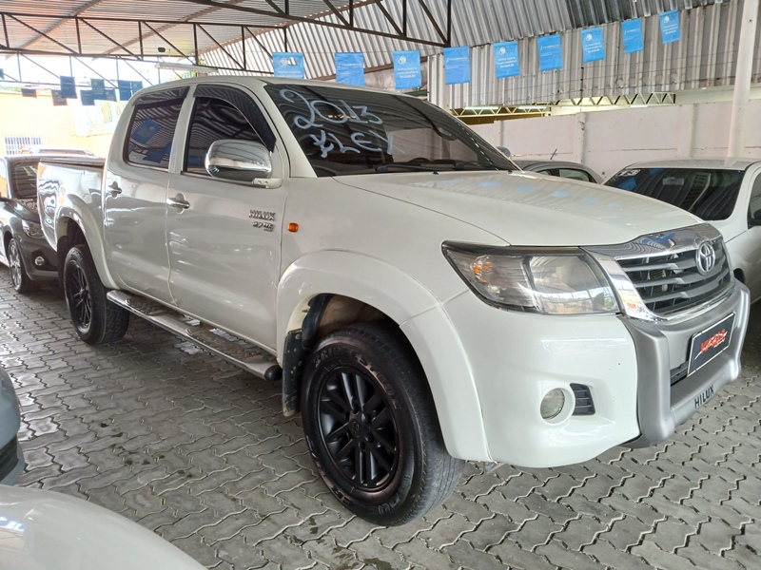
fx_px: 572
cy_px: 285
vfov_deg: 53.1
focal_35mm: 26
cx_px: 380
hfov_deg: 67.3
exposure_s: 1/60
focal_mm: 3.98
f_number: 1.8
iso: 125
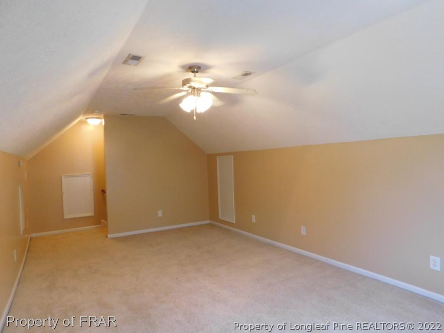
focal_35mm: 23
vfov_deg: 58.9
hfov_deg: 73.9
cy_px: 166
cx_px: 222
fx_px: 295
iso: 400
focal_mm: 4
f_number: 3
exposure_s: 1/25
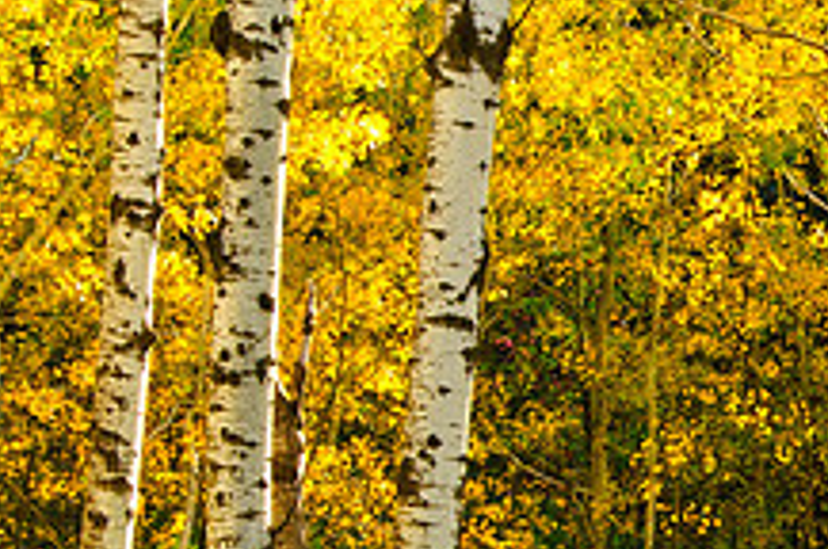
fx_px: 5167
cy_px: 665
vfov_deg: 6.1
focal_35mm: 225
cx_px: 931
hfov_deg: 9.1
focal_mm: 56
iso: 400
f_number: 16
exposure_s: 1/8
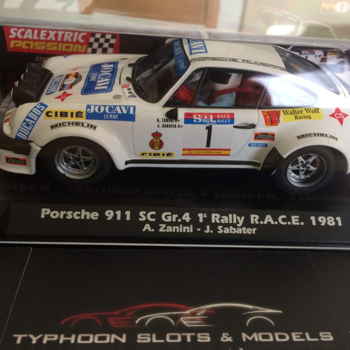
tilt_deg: -34.3
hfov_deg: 47.2
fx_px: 400
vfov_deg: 47.2
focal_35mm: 35
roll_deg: -4.2
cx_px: 192
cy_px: 176
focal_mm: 4.15
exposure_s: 1/33
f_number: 2.2
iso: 125
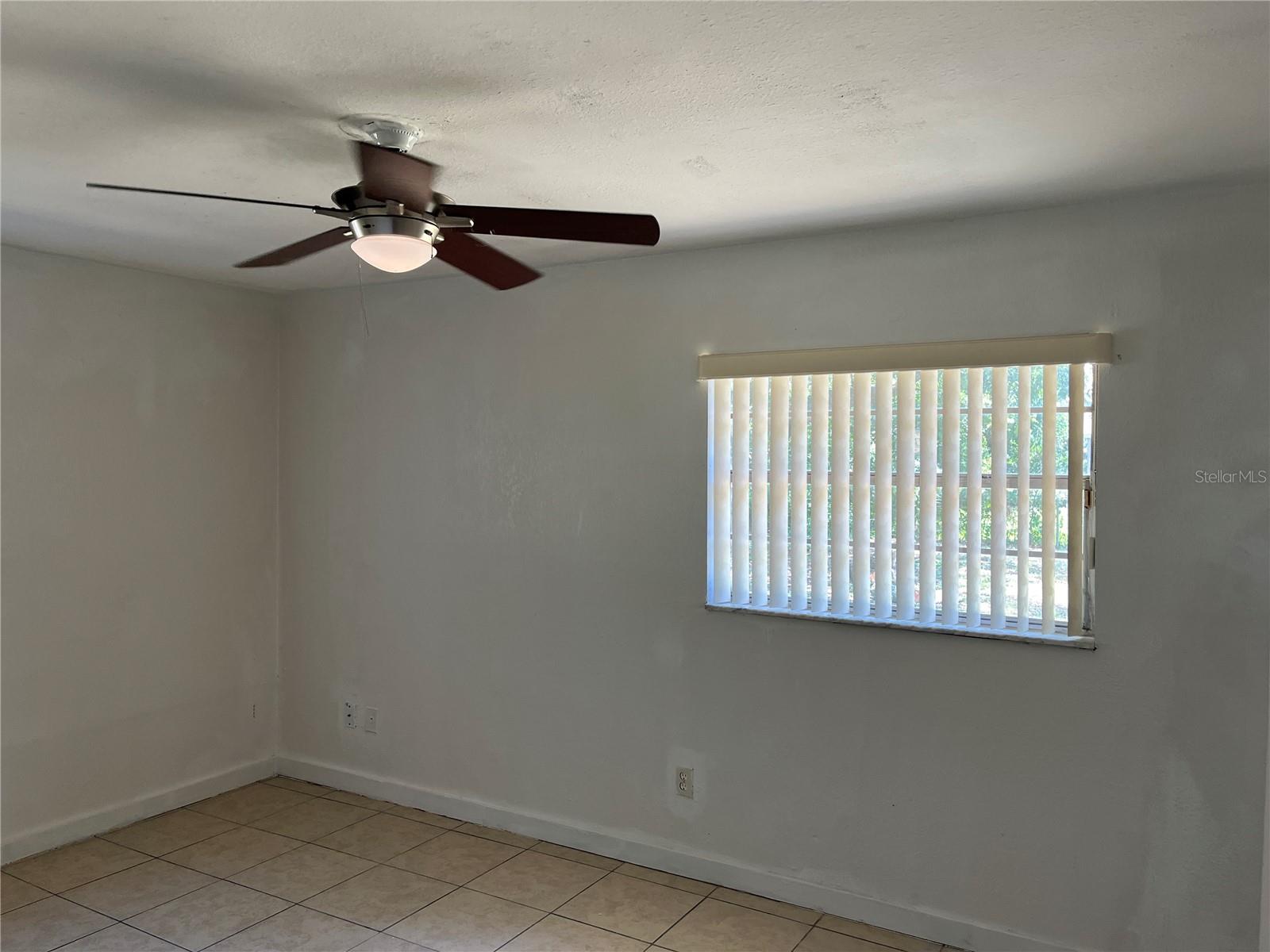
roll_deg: -0.5
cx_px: 635
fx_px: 954
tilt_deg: -1.2
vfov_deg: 53.1
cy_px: 476
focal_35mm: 26
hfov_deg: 67.3
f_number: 1.6
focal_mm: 5.1
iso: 80
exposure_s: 1/120
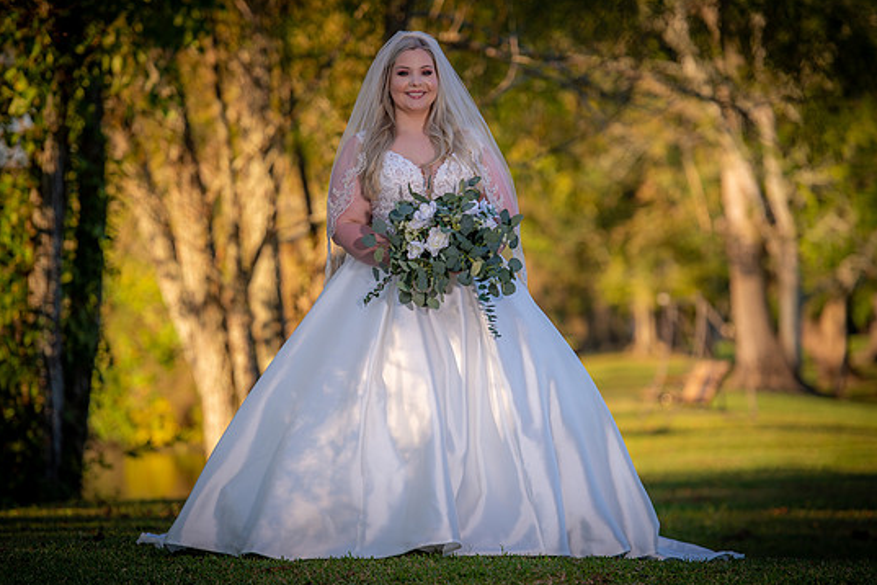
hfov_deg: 10.9
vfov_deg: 7.3
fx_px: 4604
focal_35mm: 189
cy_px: 281
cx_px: 438
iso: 80
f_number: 3.5
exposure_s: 1/250
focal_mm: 175
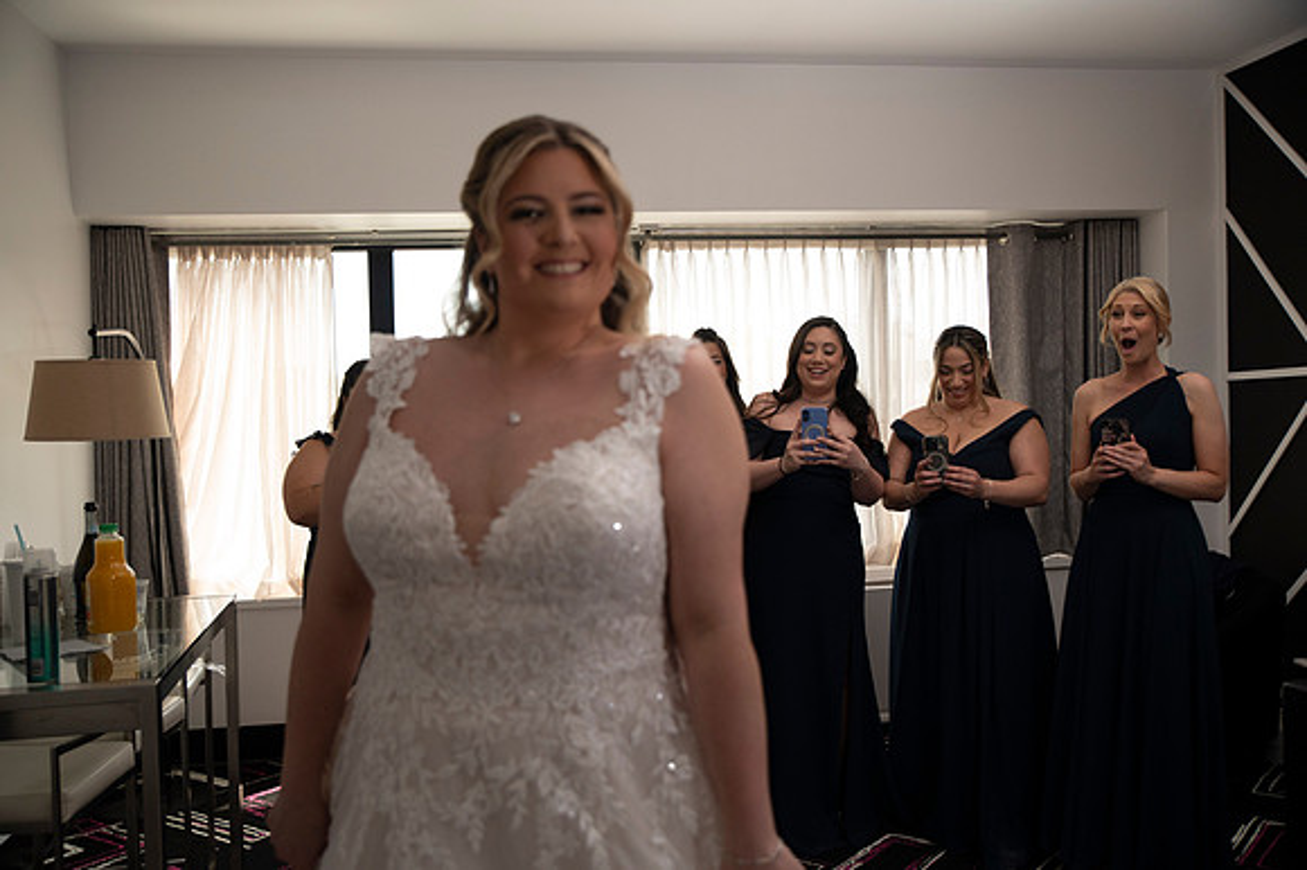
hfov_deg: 58.7
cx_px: 654
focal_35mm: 32
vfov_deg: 41.1
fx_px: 1161
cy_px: 435
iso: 1600
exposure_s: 1/1600
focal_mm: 32
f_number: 2.8
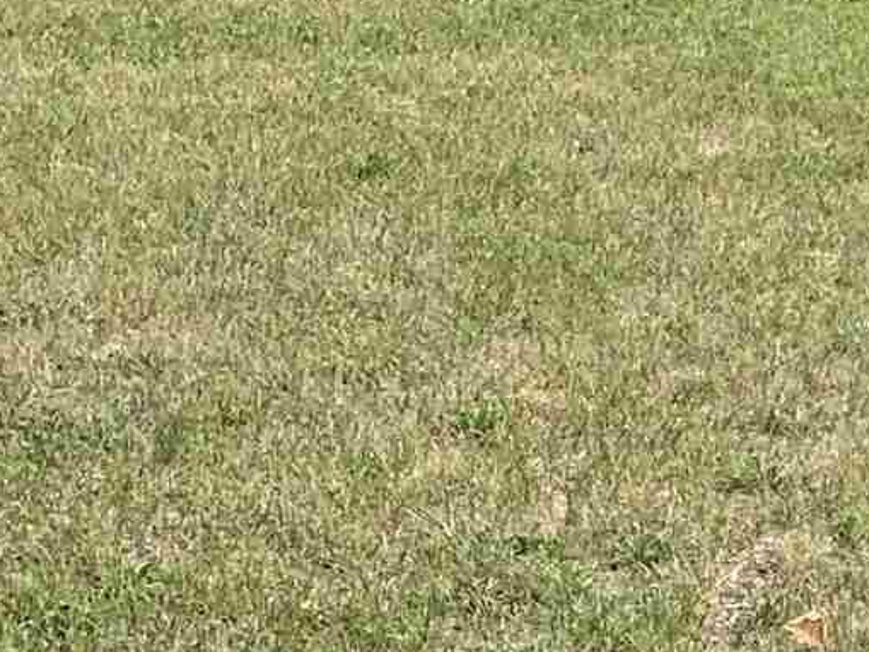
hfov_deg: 11.3
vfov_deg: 9.3
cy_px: -148
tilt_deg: -6.2
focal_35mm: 157
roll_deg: -0.2
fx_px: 3942
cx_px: 1767
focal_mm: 4.25
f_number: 1.8
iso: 25
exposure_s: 1/727
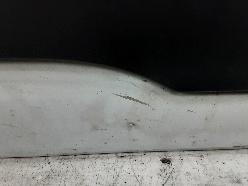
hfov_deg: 65.3
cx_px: 124
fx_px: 193
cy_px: 93
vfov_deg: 51.4
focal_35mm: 27
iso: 125
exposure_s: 1/50
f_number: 1.9
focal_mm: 2.91
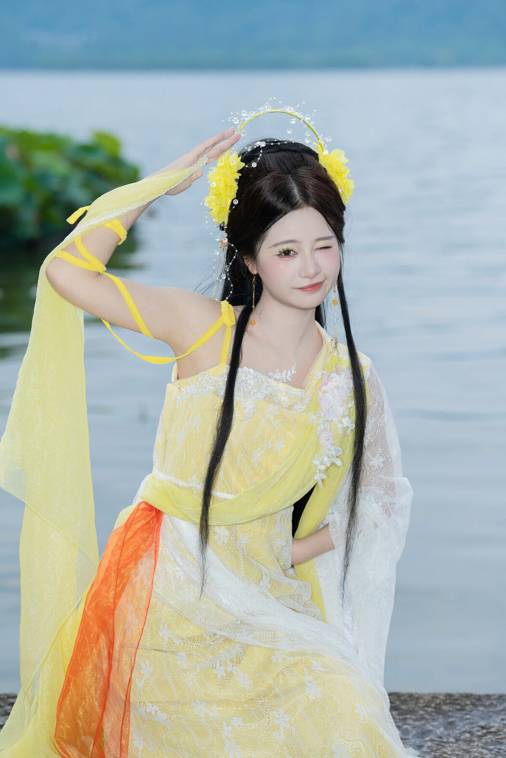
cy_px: 379
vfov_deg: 20.4
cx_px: 253
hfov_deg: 13.7
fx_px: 2108
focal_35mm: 100
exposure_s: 1/250
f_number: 4
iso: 1250
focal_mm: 100
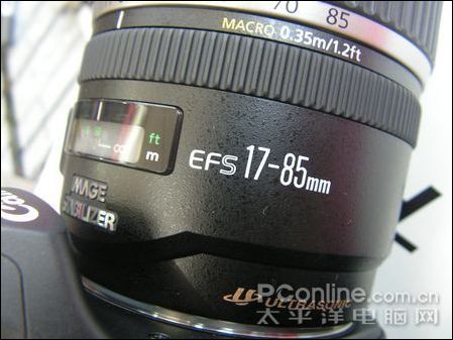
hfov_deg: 51.3
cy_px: 170
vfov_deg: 39.7
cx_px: 226
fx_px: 471
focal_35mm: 36
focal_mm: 6
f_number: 3.2
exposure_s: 1/5
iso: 200
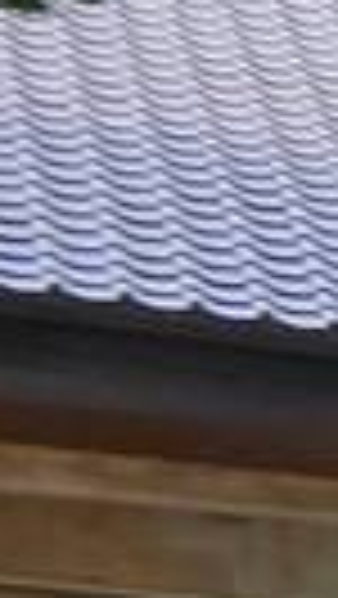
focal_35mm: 263
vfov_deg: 7.9
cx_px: 2019
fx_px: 4182
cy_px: 1054
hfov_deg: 3.9
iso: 200
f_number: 4
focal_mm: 16
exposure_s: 1/200
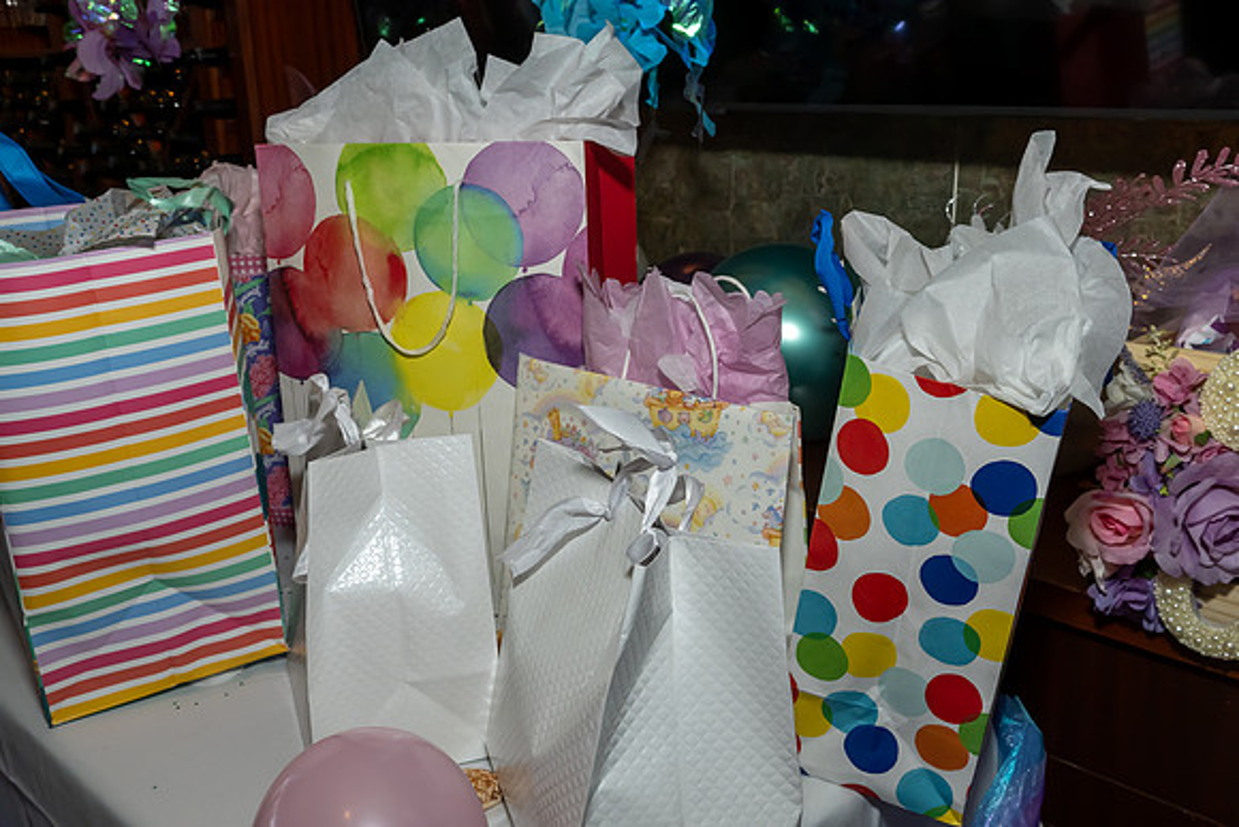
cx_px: 646
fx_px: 1221
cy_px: 413
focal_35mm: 35
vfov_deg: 37.4
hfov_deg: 53.8
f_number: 7.1
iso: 1000
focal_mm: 23
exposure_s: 1/250
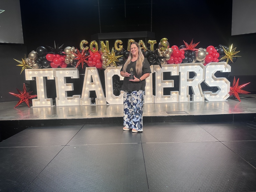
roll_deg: +2.6
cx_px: 128
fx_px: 177
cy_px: 96
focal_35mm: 24
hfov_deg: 71.6
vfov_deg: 56.8
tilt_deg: -7.4
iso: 160
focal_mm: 6.86
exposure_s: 1/120
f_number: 1.78
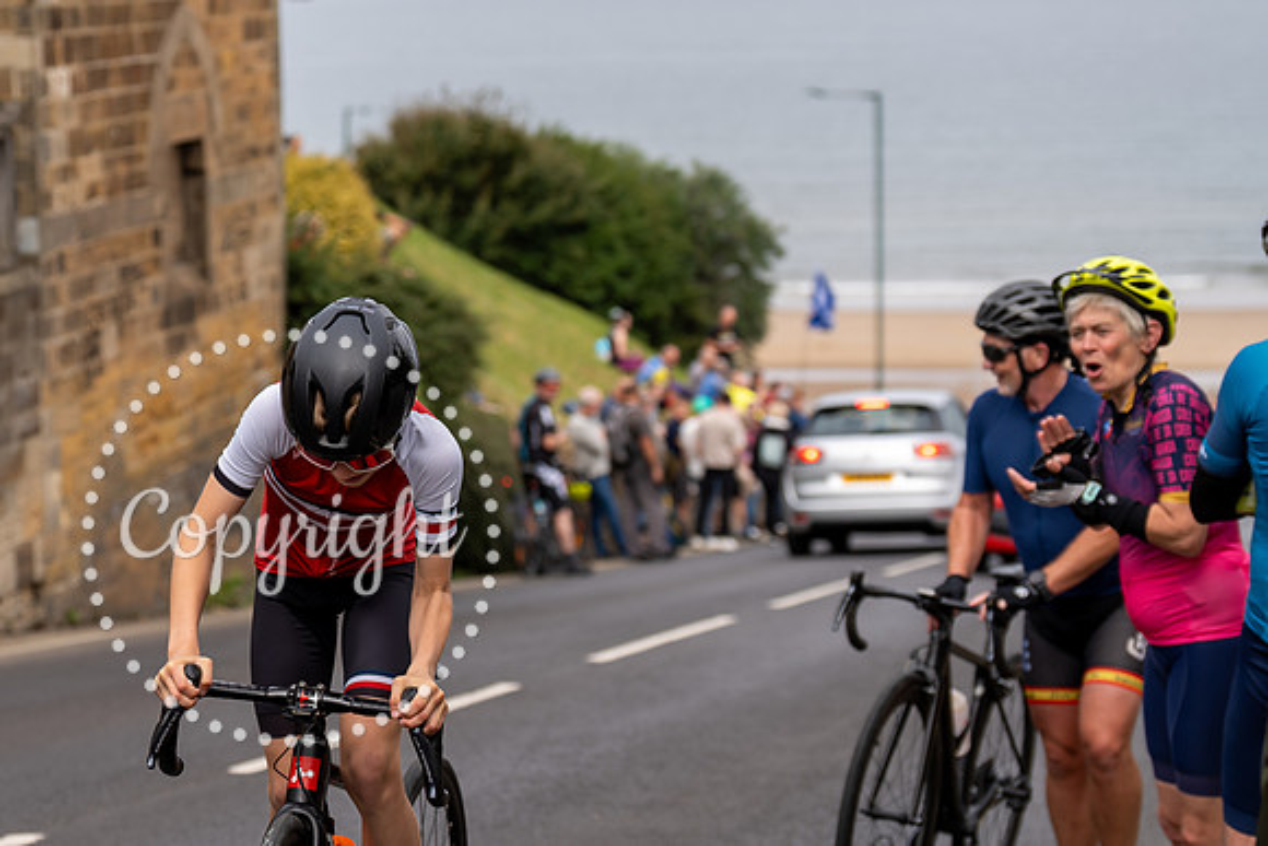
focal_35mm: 99
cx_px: 379
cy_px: 253
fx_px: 3476
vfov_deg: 13.8
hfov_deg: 20.6
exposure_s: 1/640
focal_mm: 70
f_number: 3.5
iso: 100
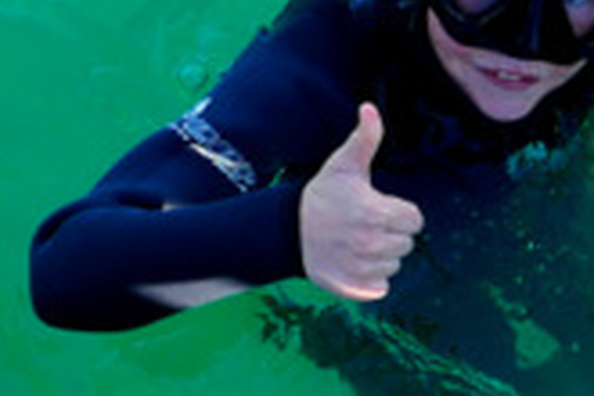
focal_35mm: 91
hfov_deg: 18.6
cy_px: 315
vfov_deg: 14.9
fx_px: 1501
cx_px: 997
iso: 125
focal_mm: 9.17
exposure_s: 1/320
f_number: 2.8
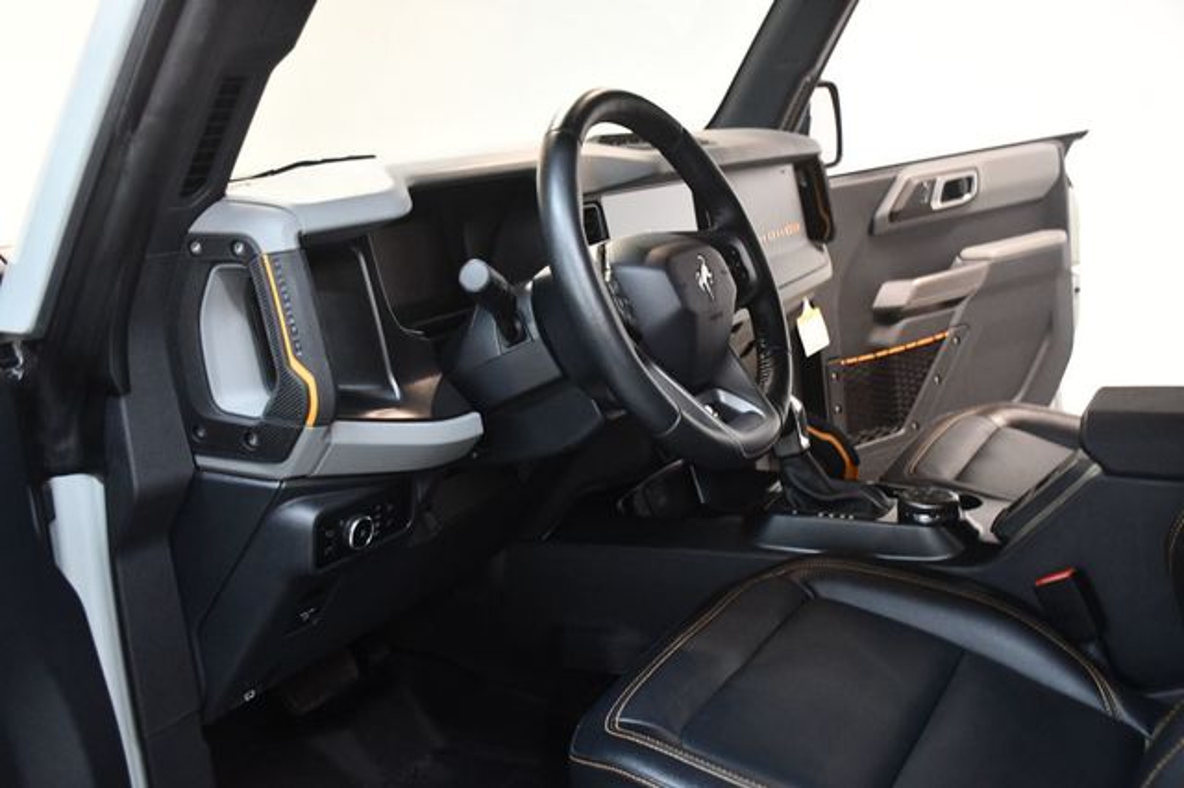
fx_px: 1183
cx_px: 592
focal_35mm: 36
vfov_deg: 36.8
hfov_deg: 53.2
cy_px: 394
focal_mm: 24
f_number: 3.8
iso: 4000
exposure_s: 1/60
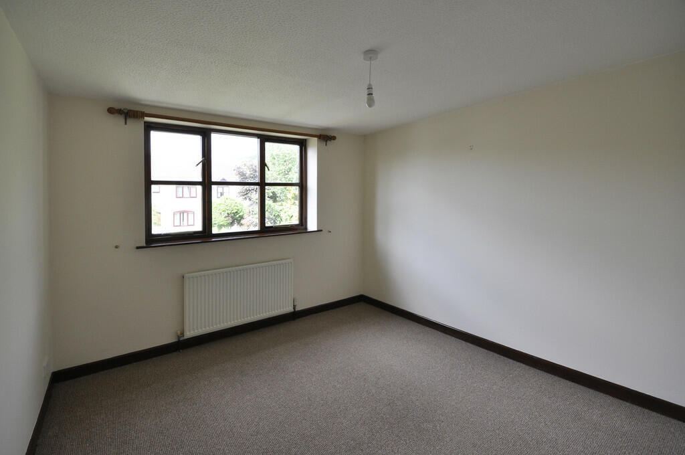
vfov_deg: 77.2
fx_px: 285
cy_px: 228
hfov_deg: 100.5
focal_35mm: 15
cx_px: 342
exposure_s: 1/125
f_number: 5.6
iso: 400
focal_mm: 10
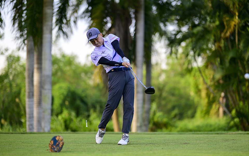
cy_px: 81
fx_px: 590
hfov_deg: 23.8
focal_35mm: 87
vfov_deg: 15.0
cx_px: 124
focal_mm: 85
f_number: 1.2
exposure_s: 1/4000
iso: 400
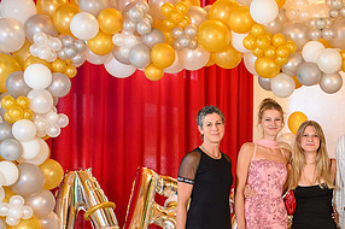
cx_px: 299
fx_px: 680
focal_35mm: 71
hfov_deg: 27.6
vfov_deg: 19.0
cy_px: 184
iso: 1250
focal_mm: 35
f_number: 3.5
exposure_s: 1/100
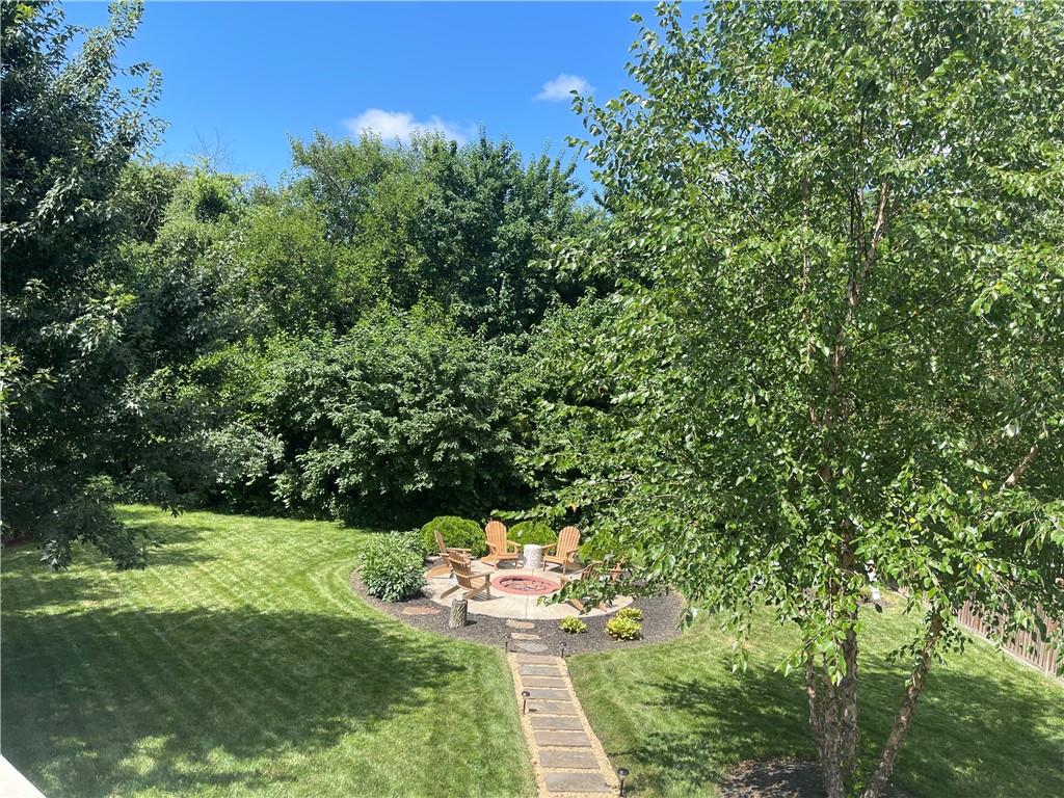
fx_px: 768
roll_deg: -4.2
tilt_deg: -3.3
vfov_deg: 54.9
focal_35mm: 25
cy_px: 399
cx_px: 532
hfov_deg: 69.4
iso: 32
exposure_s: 1/1513
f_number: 1.6
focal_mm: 5.1
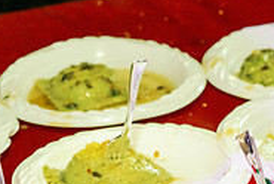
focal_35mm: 216
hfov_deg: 9.4
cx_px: 314
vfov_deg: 6.3
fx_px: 1647
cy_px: 254
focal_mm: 69
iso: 2000
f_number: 6.3
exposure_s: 1/100
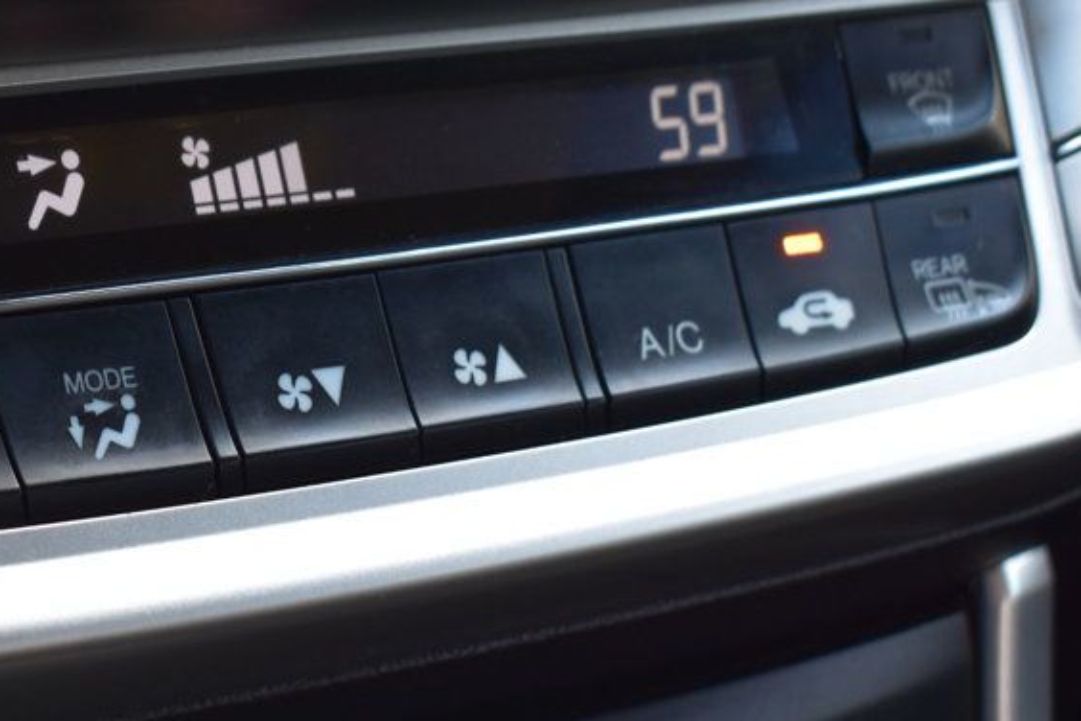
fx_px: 2942
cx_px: 172
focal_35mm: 98
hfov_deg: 20.5
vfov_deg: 14.0
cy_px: 347
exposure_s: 1/20
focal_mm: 36
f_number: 6.3
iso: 400
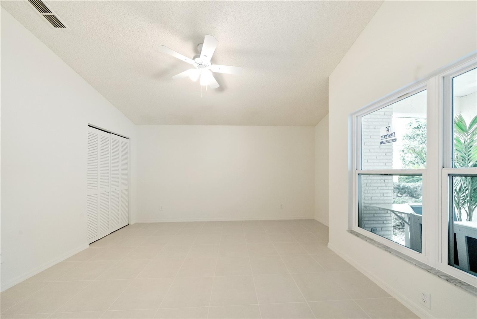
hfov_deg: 112.6
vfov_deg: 90.1
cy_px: 160
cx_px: 238
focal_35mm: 12
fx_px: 159
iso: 4000
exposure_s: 1/30
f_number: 9
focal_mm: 12
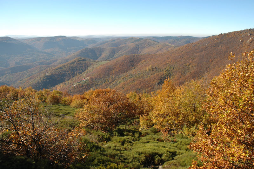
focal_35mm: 27
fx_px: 190
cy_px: 84
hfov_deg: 67.4
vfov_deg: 47.9
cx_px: 127
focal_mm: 18
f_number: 8
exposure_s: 1/160
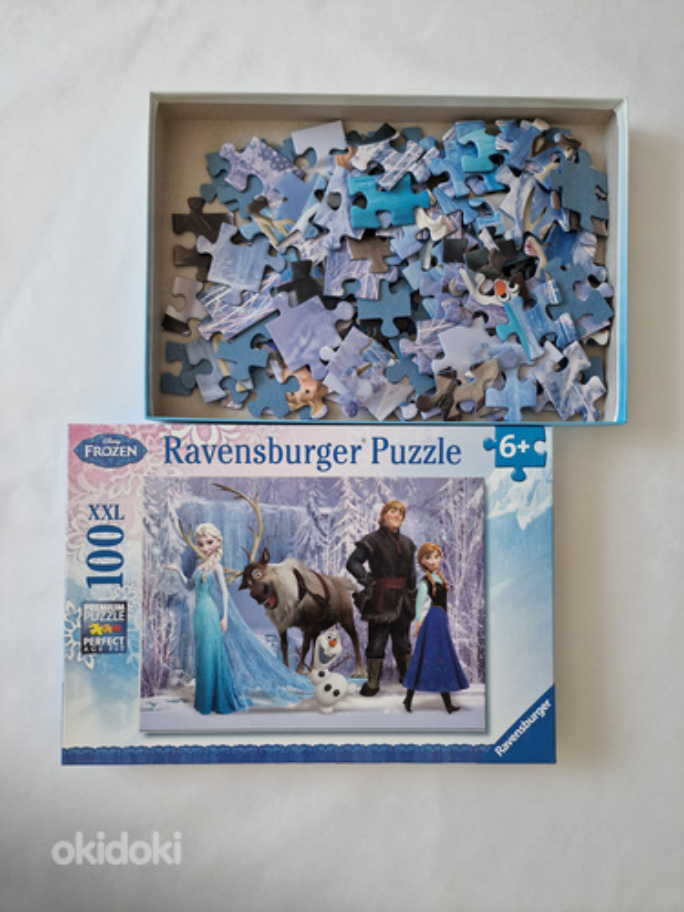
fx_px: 606
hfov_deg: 58.9
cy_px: 456
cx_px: 342
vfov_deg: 73.9
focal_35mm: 23
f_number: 1.8
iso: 200
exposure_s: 1/100
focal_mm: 6.4
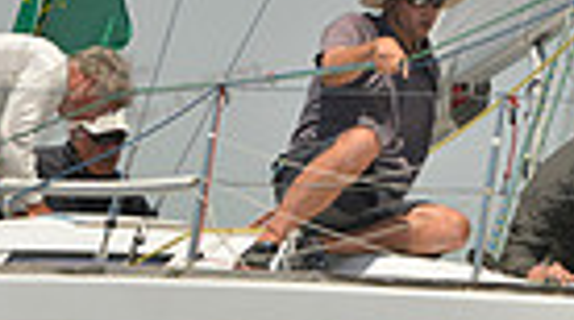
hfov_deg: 1.3
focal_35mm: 1677
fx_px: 25475
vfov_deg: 0.7
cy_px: 293
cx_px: 482
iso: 280
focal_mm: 380
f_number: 7.1
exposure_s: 1/1250
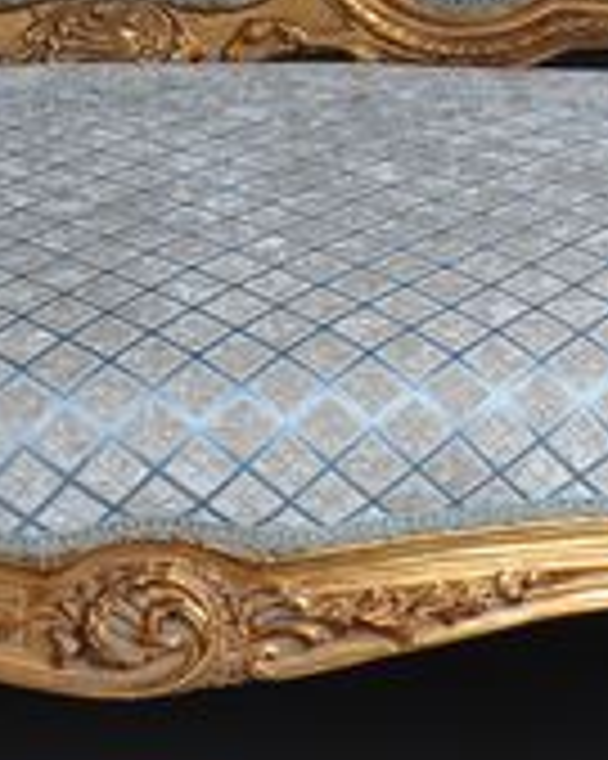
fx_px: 5489
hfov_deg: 6.3
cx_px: 122
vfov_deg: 7.9
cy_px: 218
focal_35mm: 244
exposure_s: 1/250
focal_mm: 45
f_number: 9
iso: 320
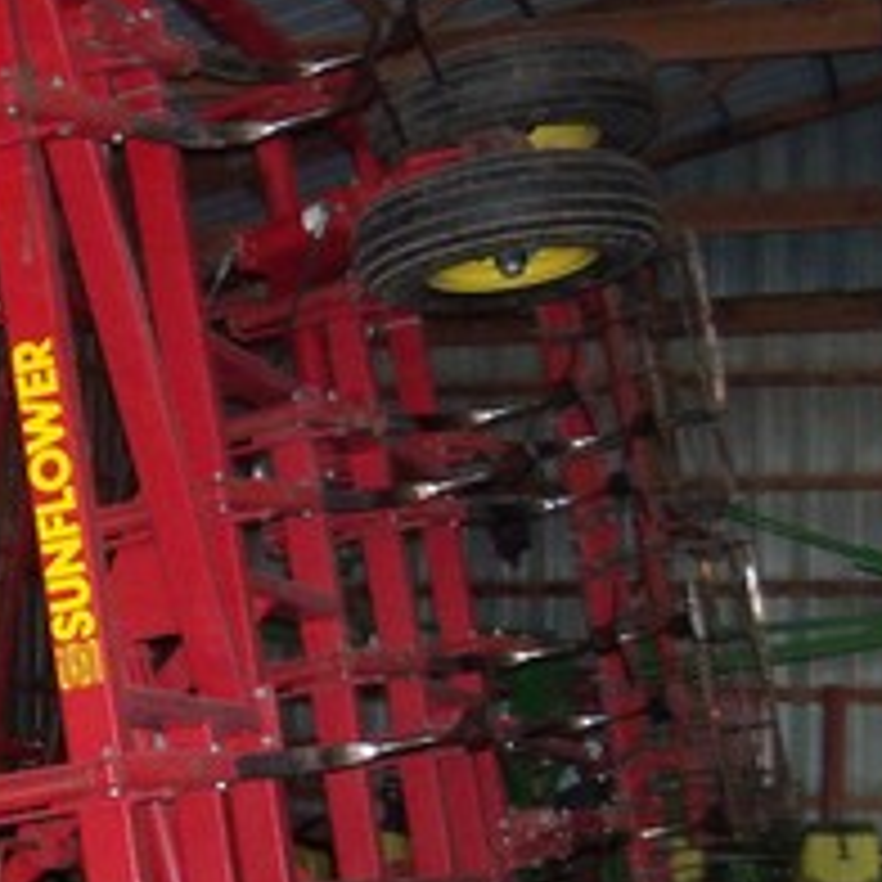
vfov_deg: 20.1
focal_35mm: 86
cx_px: -135
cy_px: 634
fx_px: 2479
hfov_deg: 19.2
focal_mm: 6.2
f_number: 3.5
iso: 400
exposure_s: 1/30
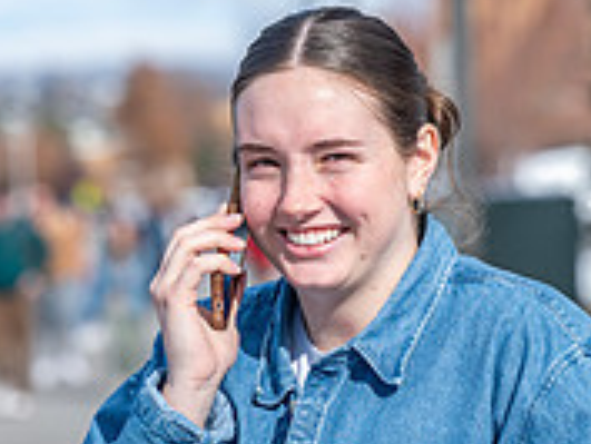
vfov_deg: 5.3
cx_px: 381
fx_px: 4801
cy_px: 404
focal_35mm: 281
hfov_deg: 7.0
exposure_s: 1/800
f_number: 4.5
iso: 100
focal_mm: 115
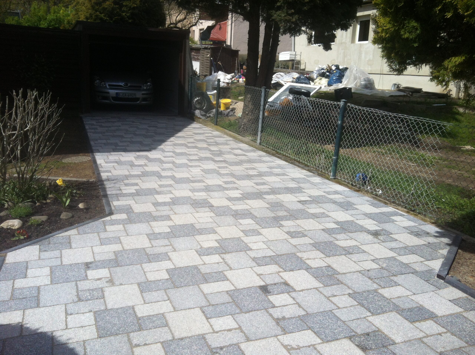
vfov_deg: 40.6
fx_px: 480
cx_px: 238
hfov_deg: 52.7
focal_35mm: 35
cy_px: 178
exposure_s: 1/2742
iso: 80
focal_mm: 3.85
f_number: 2.8
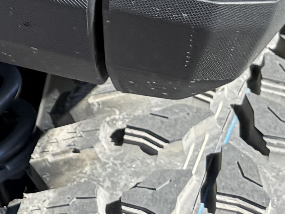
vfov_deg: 7.8
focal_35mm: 173
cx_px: -450
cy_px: -331
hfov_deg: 9.8
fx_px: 1424
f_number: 1.78
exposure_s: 1/1292
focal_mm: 6.76
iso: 100
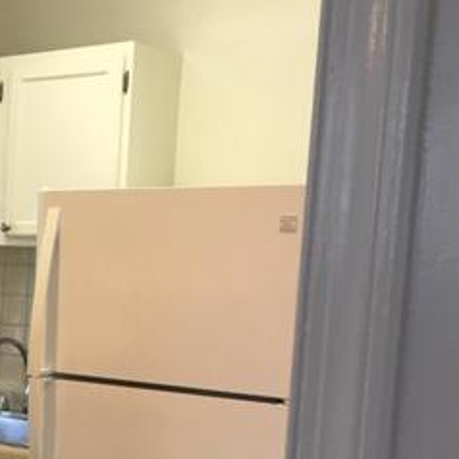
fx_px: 1035
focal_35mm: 69
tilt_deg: -6.3
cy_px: 366
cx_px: -106
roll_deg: -2.2
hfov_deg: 22.8
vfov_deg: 24.6
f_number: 2.2
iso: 40
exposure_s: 1/30
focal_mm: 4.15
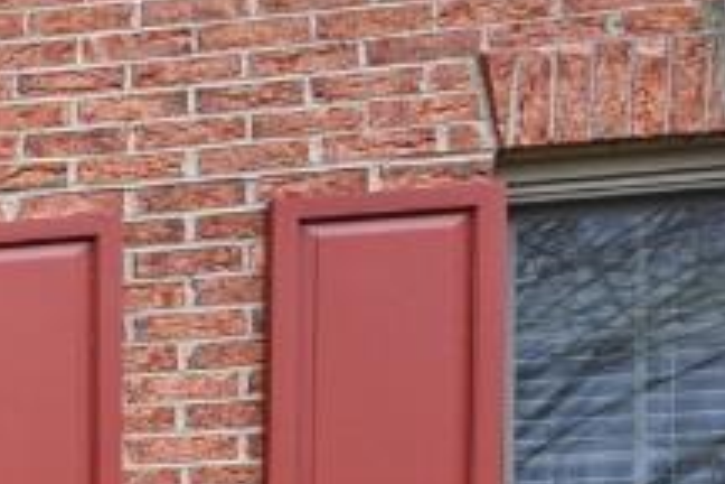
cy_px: 963
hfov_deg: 10.8
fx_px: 1953
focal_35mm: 97
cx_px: -1578
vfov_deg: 12.5
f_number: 8
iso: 400
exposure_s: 1/160
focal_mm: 14
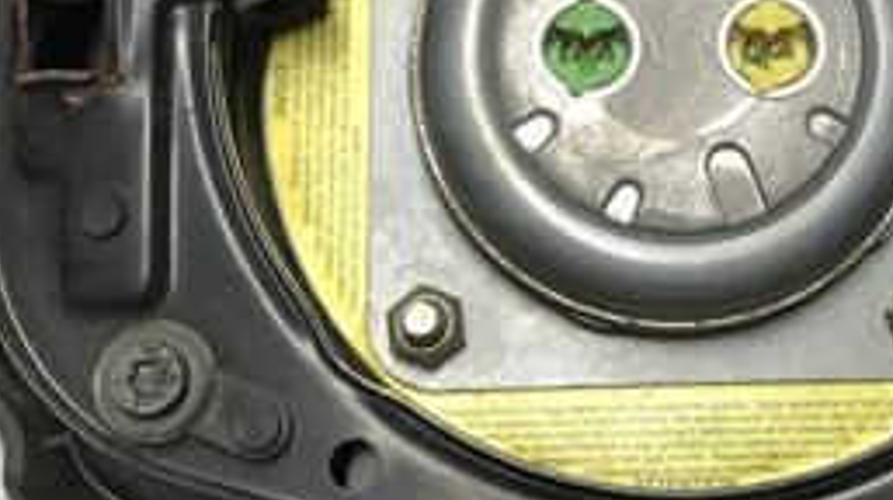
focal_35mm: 76
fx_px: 1798
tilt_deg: -83.1
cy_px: 40
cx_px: 639
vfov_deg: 15.6
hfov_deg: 27.6
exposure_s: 1/33
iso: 32
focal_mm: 3.99
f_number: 1.8
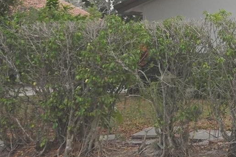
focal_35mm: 75
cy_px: -33
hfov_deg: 22.5
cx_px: 346
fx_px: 491
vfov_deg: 17.3
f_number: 4
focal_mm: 9.3
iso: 800
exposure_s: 1/500
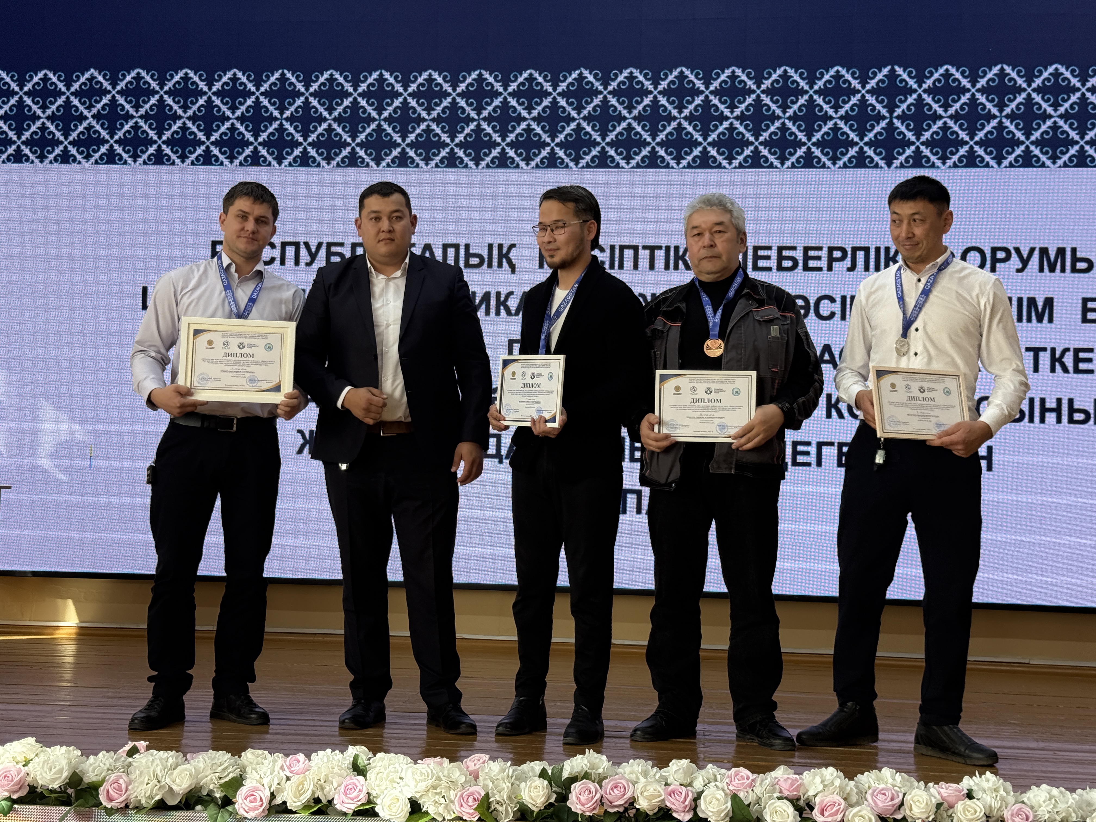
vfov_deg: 30.3
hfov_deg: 39.7
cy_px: 411
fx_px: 1520
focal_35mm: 48
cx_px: 548
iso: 125
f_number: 1.78
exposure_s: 1/235
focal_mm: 6.76
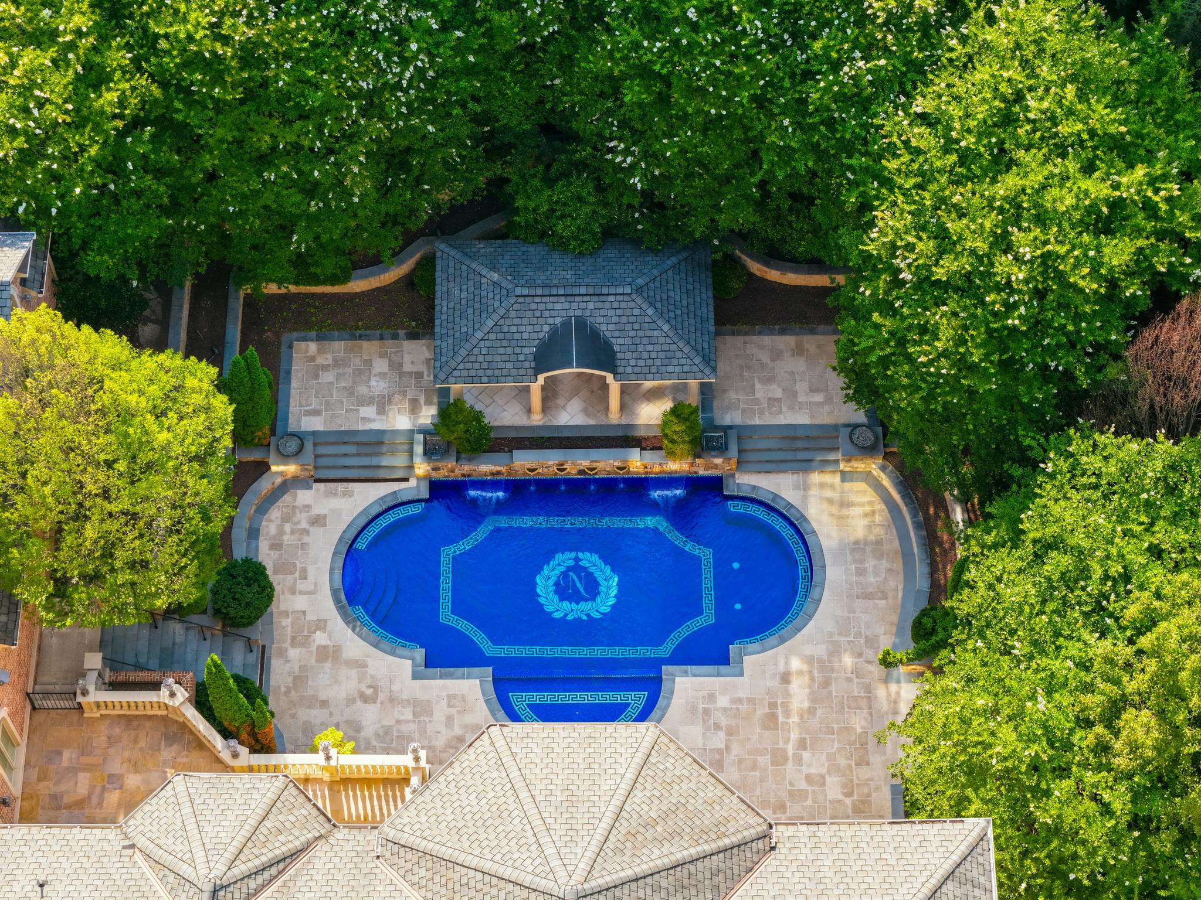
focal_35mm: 70
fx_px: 2429
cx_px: 600
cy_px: 450
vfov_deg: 21.0
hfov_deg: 27.8
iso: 250
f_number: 2.8
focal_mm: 19.4
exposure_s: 1/400
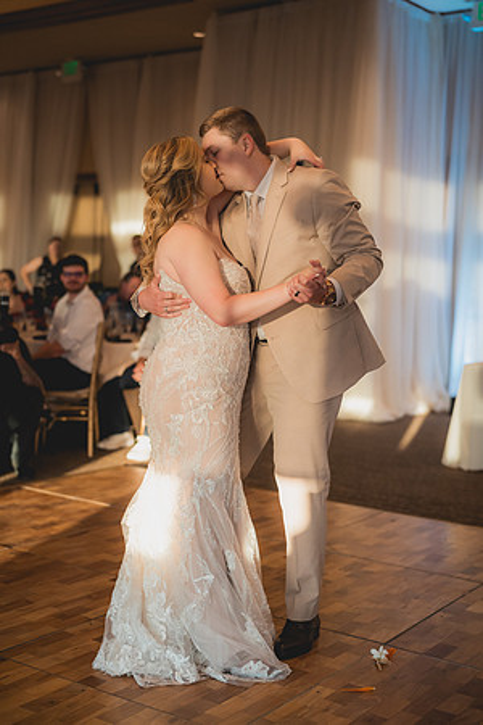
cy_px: 362
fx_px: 1006
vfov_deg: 39.6
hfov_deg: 27.0
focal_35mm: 50
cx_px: 242
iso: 1250
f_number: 1.8
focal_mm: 50
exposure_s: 1/1250
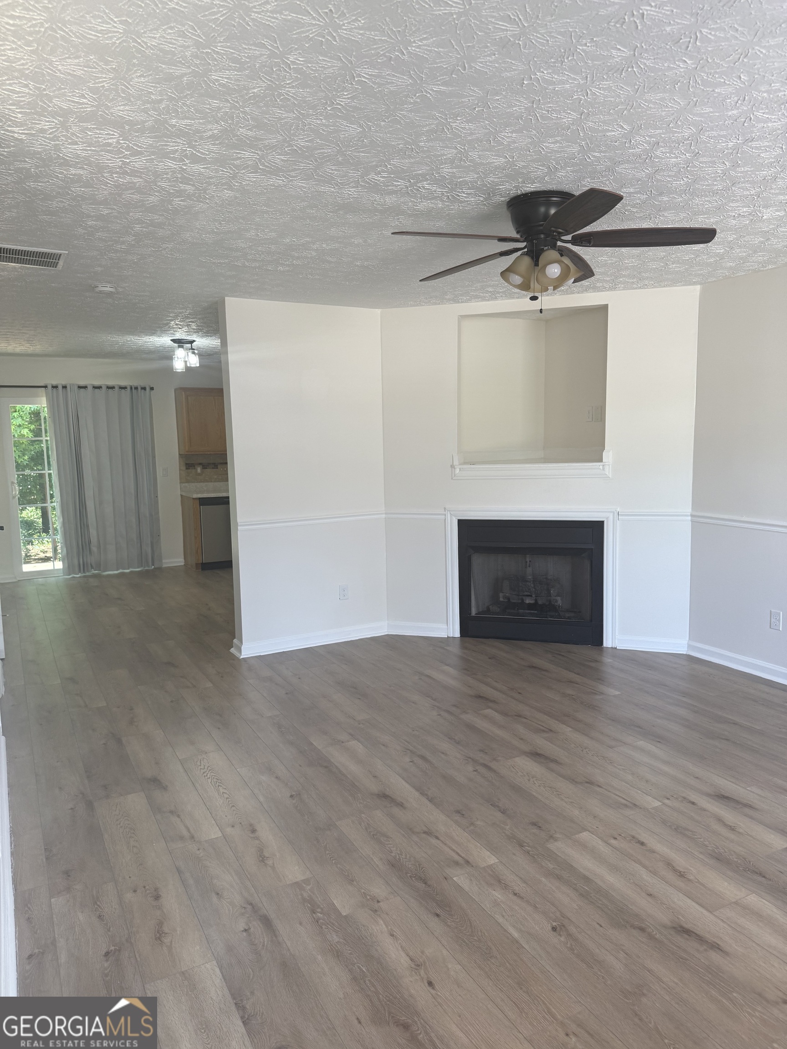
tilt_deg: -6.8
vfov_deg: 71.6
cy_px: 524
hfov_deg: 56.8
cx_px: 394
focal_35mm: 24
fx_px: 728
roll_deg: +1.1
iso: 100
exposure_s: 1/121
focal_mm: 6.76
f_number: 1.78
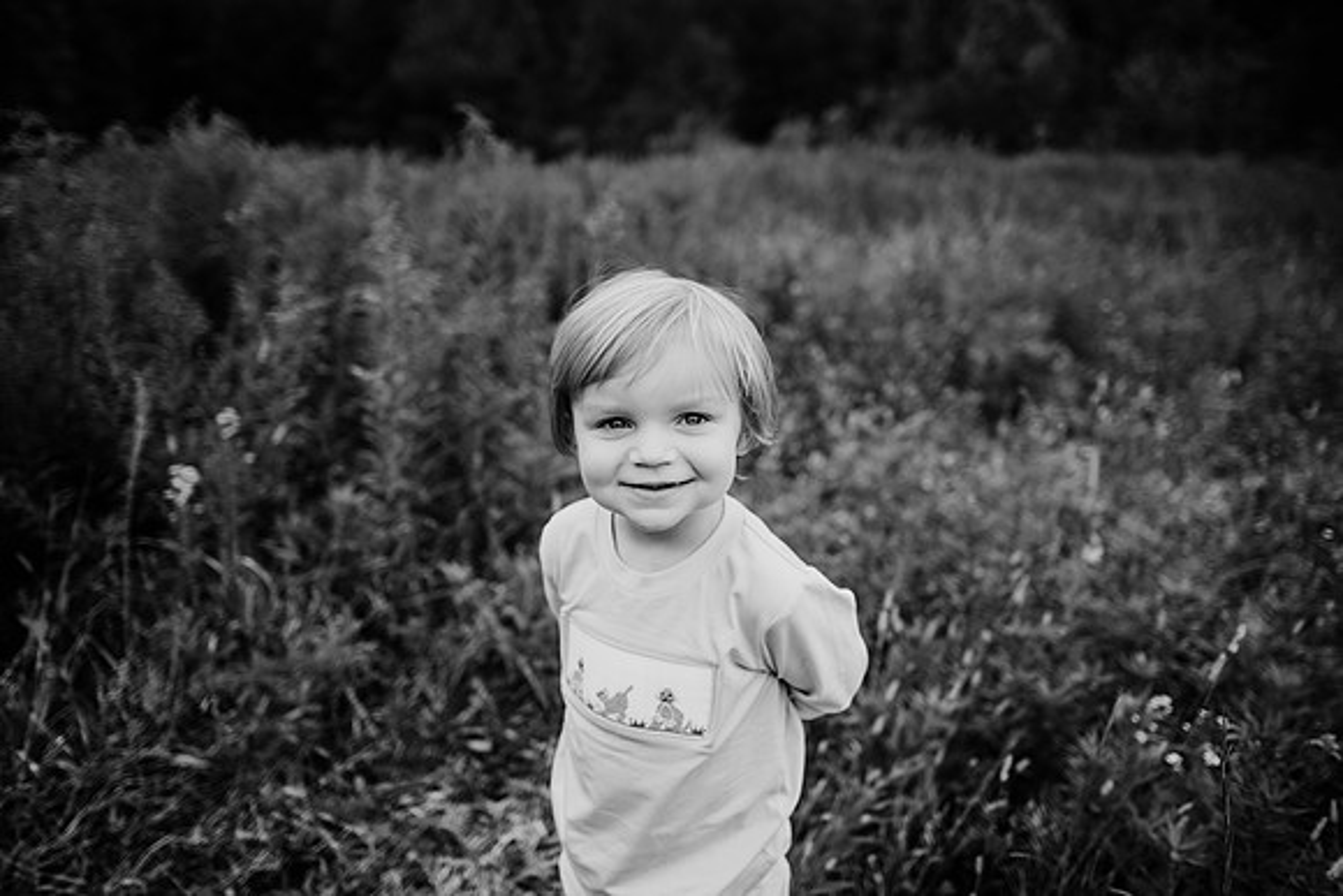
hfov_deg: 73.7
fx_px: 896
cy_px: 448
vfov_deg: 53.2
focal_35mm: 24
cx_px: 672
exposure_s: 1/800
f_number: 2.2
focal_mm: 24
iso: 125
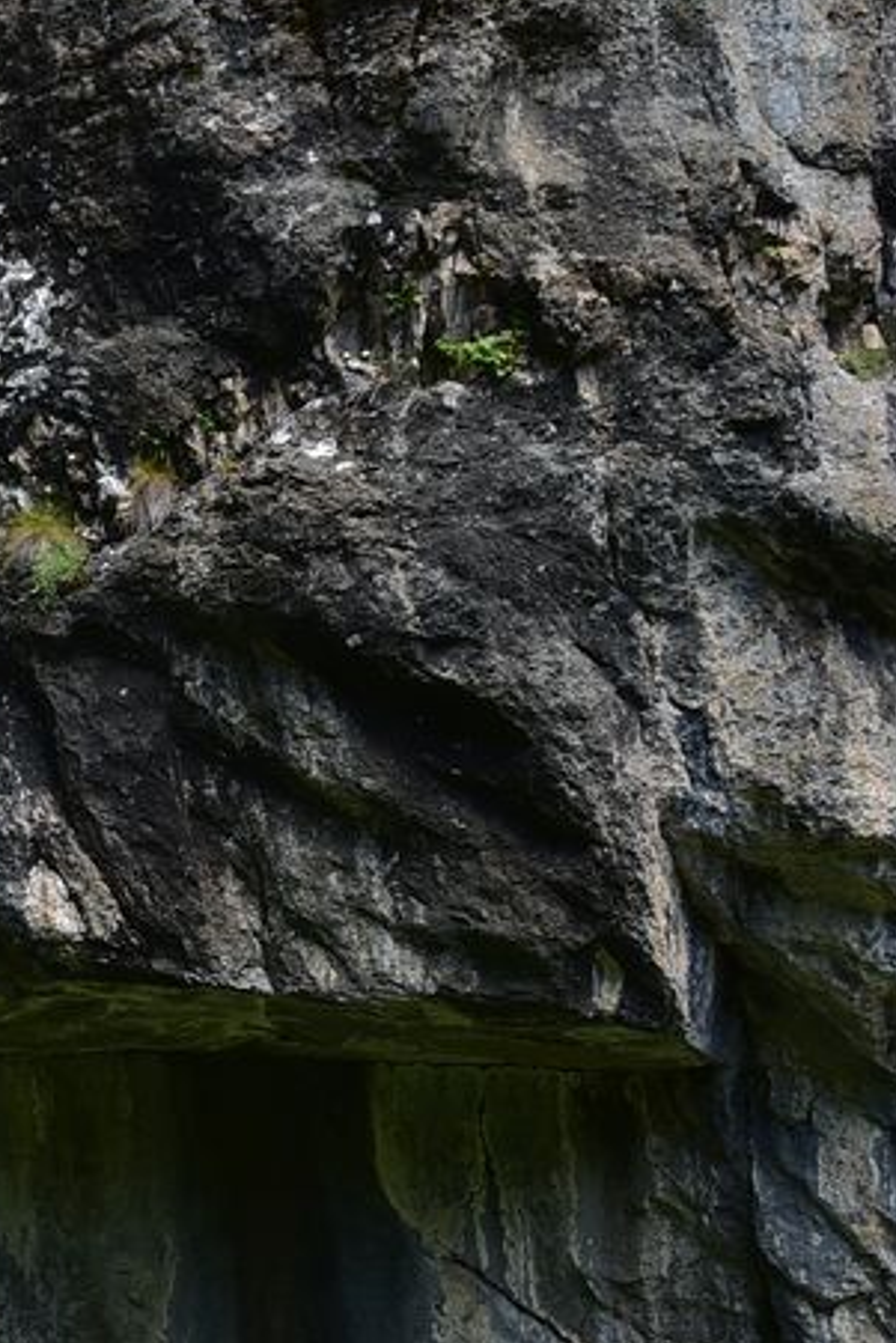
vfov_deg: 14.0
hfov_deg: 9.4
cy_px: 1382
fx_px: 5371
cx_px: -129
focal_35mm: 144
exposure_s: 1/125
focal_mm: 50
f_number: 7.1
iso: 160
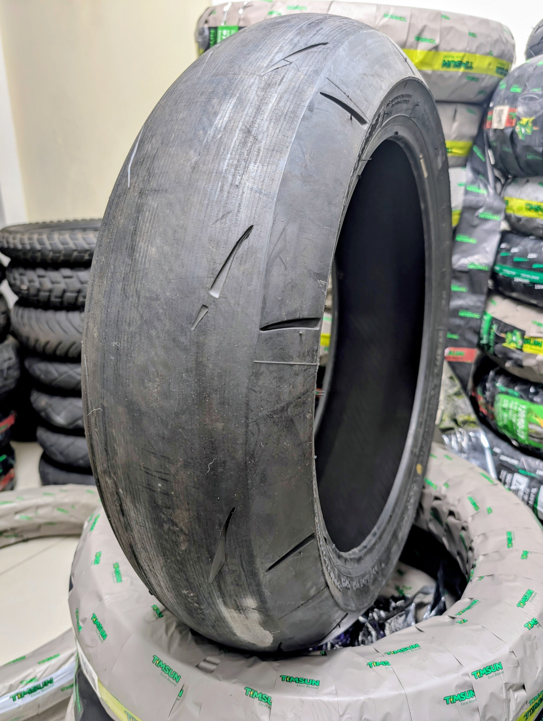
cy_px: 360
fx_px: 501
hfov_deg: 56.9
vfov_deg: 71.5
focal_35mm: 24
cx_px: 272
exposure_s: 1/24.3
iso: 35
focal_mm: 6.9
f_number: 1.68
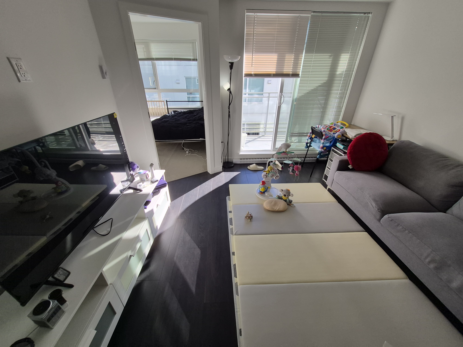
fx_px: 174
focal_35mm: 13
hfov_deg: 106.2
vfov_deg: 89.9
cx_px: 232
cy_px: 174
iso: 40
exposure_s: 1/319
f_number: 2.2
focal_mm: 1.74
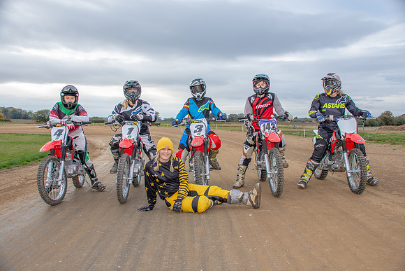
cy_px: 136
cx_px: 202
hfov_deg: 53.1
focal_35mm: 36
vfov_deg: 36.9
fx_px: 405
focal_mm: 24
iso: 400
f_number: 5
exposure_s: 1/250
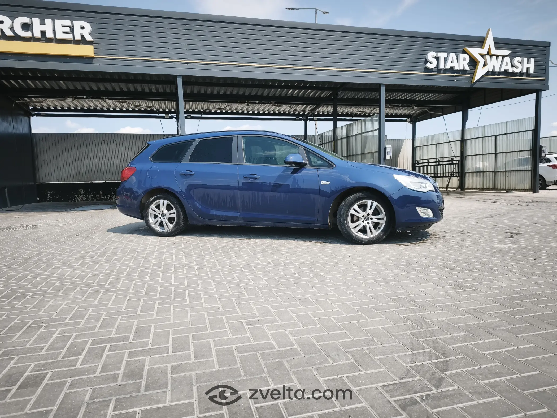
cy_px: 209
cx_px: 278
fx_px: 370
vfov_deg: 58.9
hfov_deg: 73.9
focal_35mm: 23
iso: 50
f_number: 1.62
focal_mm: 6.45
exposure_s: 1/1860
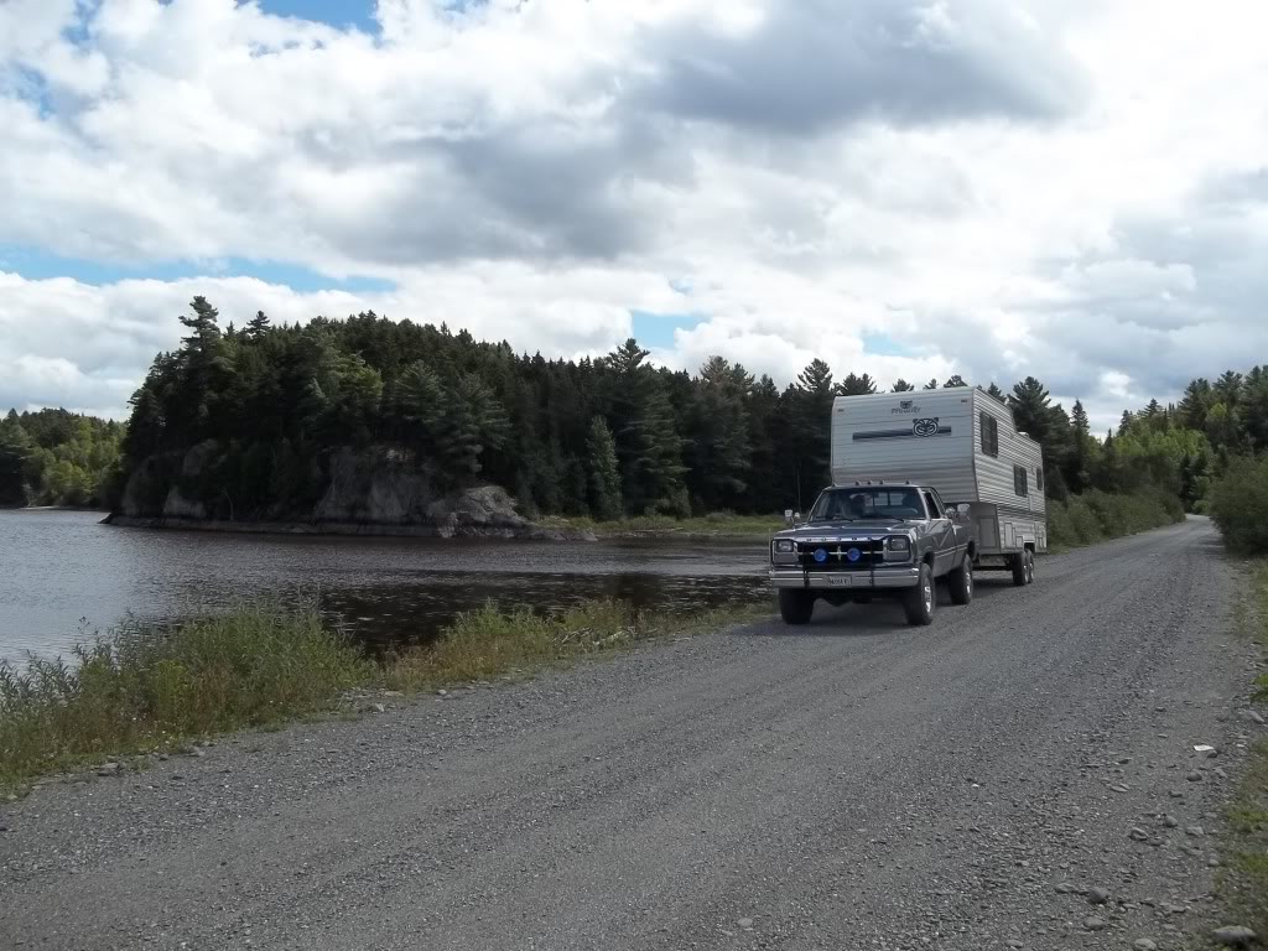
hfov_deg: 56.8
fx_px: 1172
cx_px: 634
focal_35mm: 32
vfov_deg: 44.2
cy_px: 476
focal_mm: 5.7
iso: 64
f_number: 8.8
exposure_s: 1/160
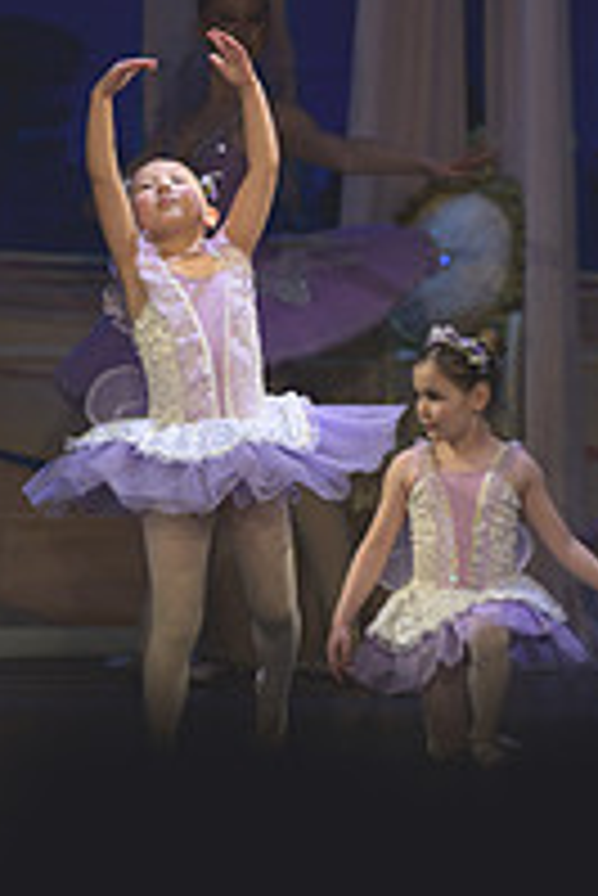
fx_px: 14475
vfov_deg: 3.5
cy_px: 344
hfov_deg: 2.4
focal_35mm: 582
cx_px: 1070
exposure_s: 1/320
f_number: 2.8
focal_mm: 200
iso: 500
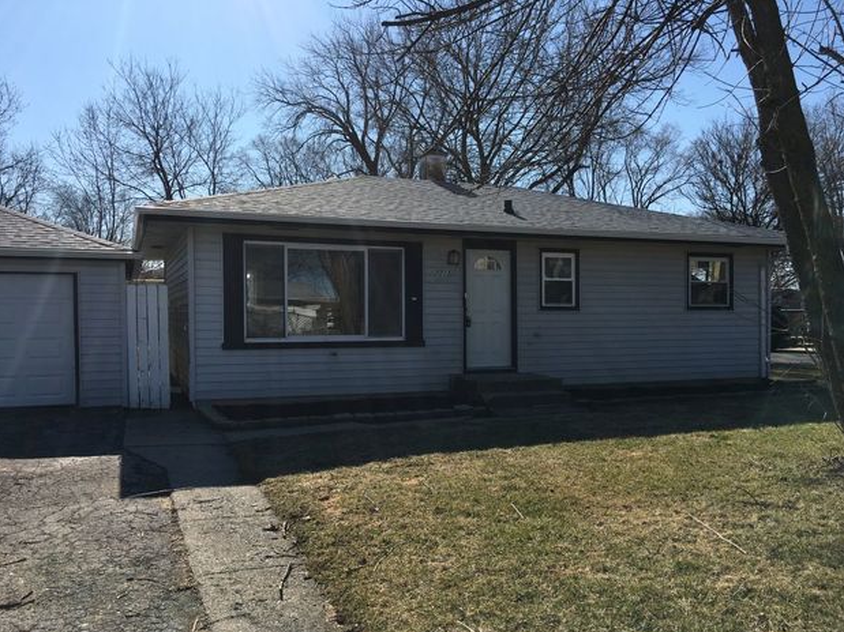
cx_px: 429
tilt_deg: -1.6
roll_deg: +0.9
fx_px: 731
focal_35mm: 30
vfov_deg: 46.8
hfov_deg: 60.0
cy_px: 326
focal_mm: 4.15
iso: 25
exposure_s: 1/2198
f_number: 2.2
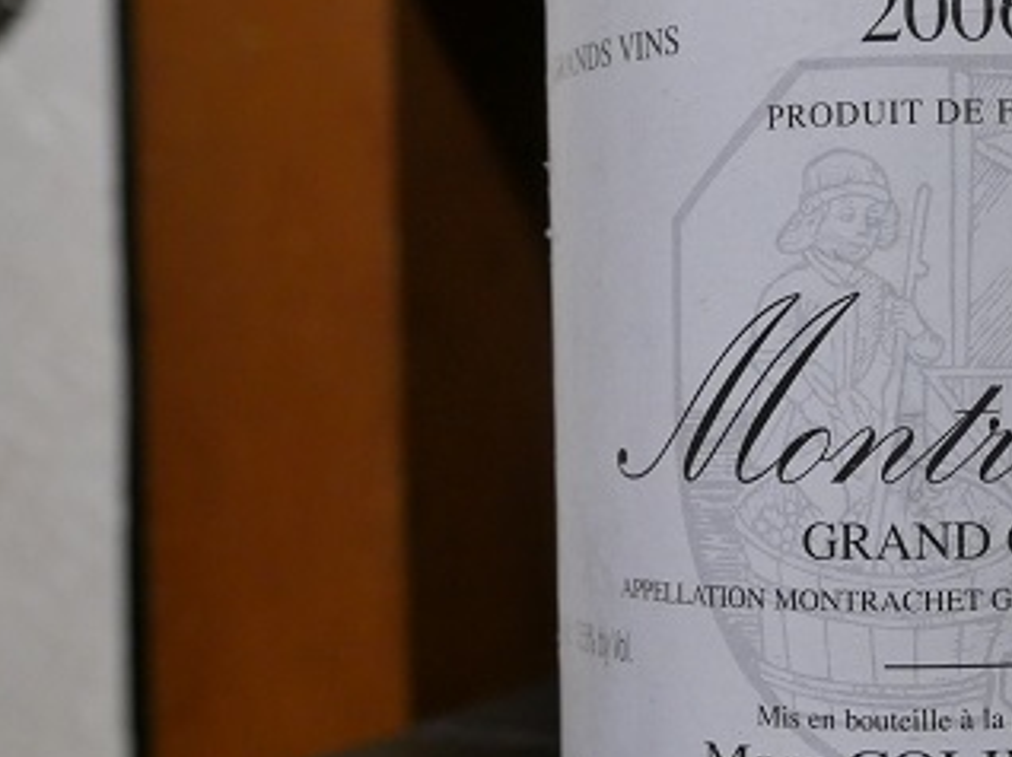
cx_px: 942
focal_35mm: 68
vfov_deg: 21.6
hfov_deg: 27.4
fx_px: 1986
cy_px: 398
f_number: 5.6
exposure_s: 1/80
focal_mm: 18
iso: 2000
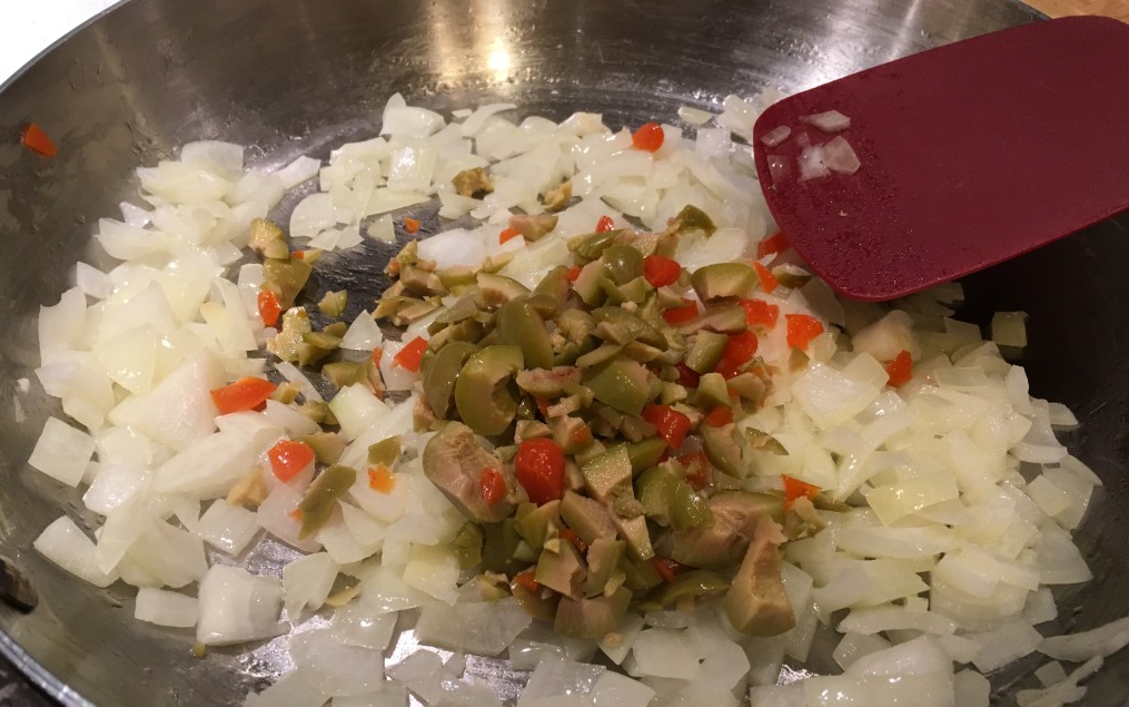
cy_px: 403
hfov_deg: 61.2
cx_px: 565
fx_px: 954
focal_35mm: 31
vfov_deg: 40.5
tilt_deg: -47.4
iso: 40
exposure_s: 1/30
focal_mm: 4.15
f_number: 2.2
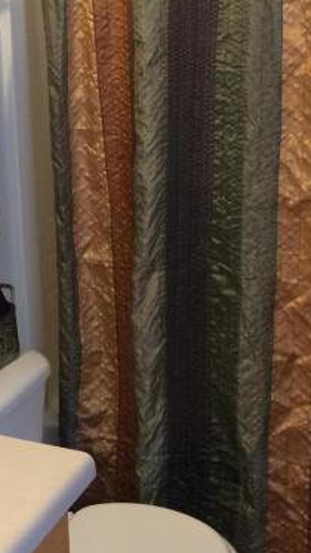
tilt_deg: -12.1
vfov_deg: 32.0
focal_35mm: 65
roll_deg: +5.1
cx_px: -9
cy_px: 178
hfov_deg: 18.0
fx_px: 952
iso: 100
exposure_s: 1/30
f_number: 2.2
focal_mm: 4.15
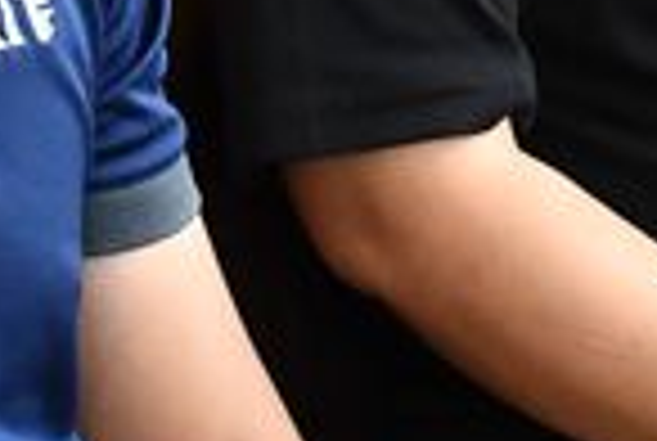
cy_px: -263
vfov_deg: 6.3
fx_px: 3968
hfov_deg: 9.4
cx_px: 684
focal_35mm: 217
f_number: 3.5
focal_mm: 21
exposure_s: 1/60
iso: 3600
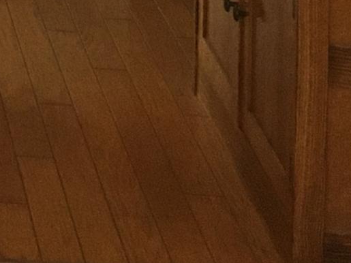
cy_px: -414
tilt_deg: -3.2
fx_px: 1713
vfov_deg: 8.0
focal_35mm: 169
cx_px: -483
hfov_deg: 10.2
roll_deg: +0.2
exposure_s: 1/30
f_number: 2.2
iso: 125
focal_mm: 4.15
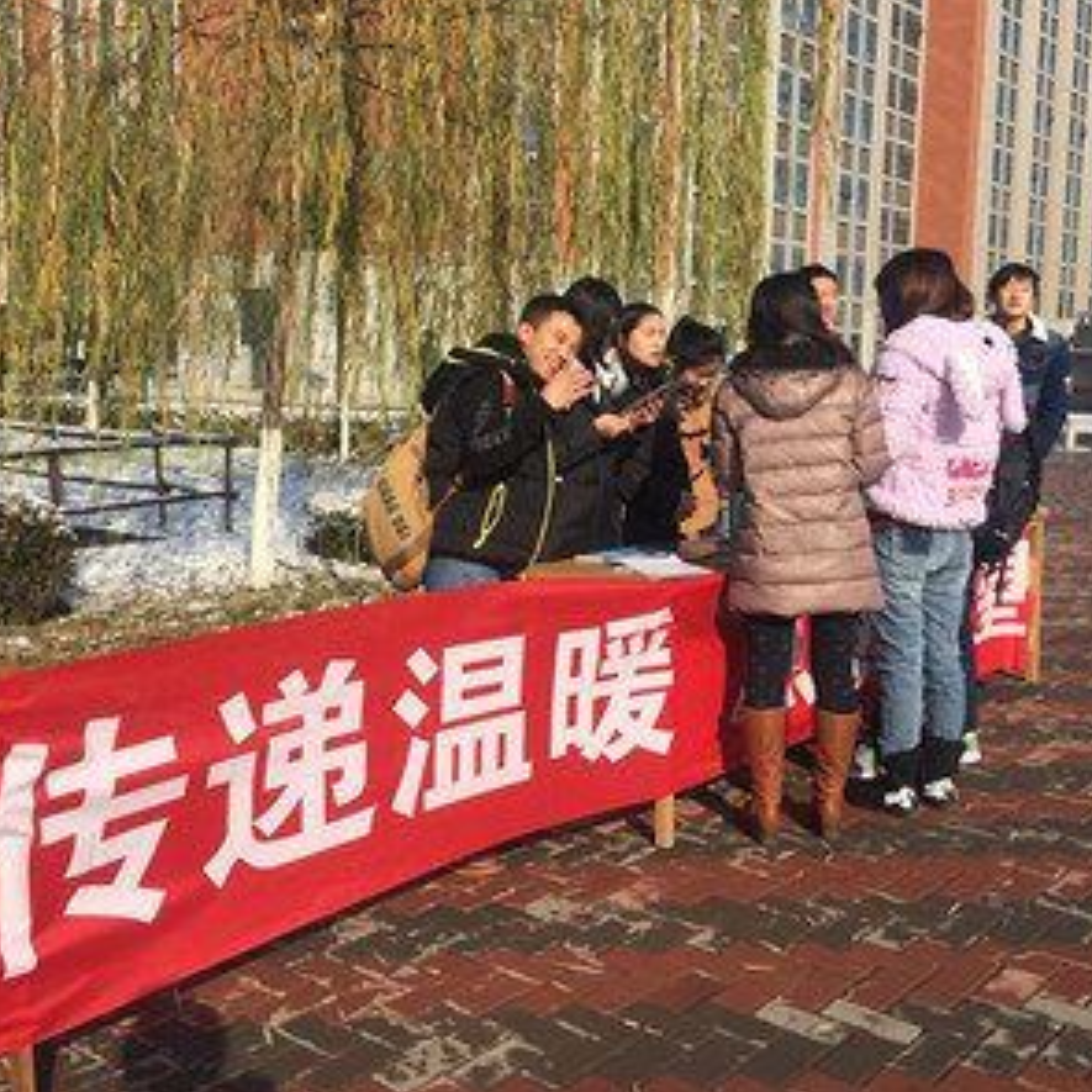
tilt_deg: -4.7
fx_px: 1285
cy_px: 527
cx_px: 487
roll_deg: -0.2
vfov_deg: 46.0
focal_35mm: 36
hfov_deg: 46.0
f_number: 2.2
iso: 32
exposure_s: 1/2639
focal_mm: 4.15
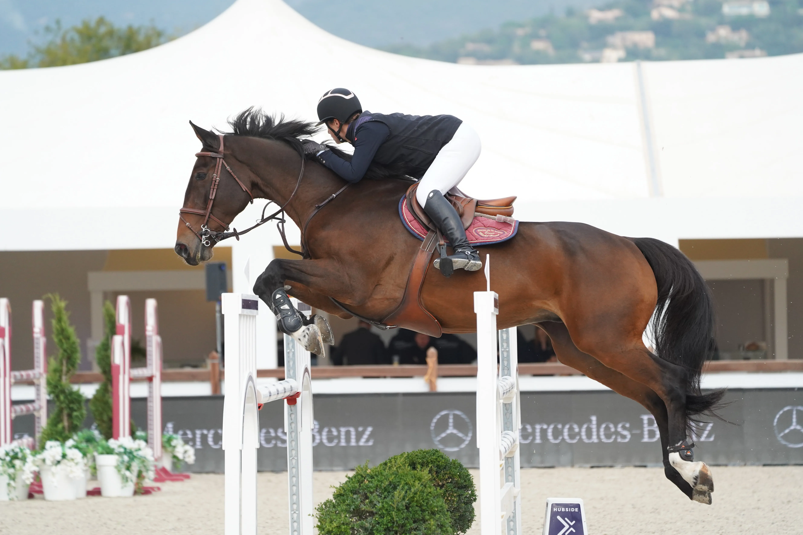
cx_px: 402
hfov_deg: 8.3
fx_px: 5509
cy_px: 268
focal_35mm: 247
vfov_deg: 5.6
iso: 2000
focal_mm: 247
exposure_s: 1/2500
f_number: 5.6
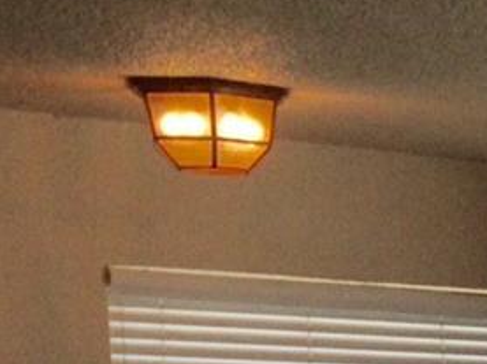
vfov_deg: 7.9
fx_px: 2515
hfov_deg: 9.6
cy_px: 752
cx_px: 1232
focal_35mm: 179
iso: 80
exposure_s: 1/120
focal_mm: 4.12
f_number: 2.4
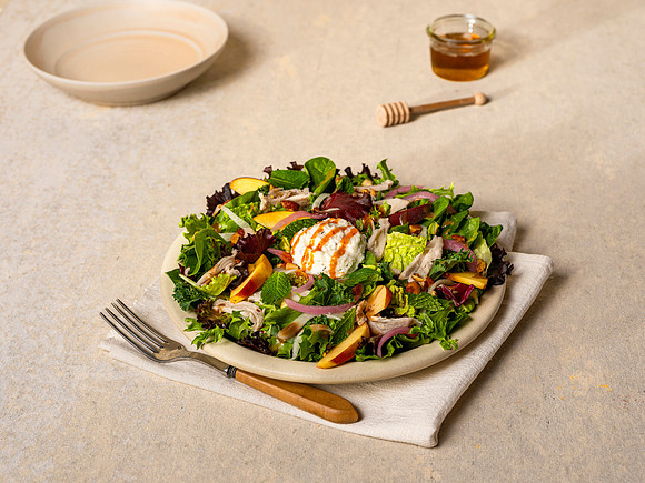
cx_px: 322
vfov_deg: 21.6
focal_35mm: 68
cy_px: 242
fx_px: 1267
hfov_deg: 28.6
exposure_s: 1/25
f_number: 10
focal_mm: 86.5
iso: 200
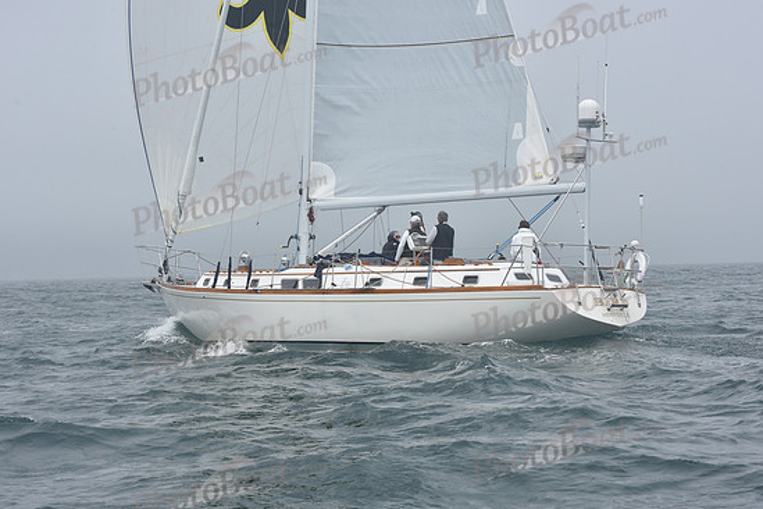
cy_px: 252
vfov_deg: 18.4
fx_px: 1568
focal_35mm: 74
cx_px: 400
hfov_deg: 27.3
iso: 250
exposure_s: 1/800
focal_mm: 70
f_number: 10
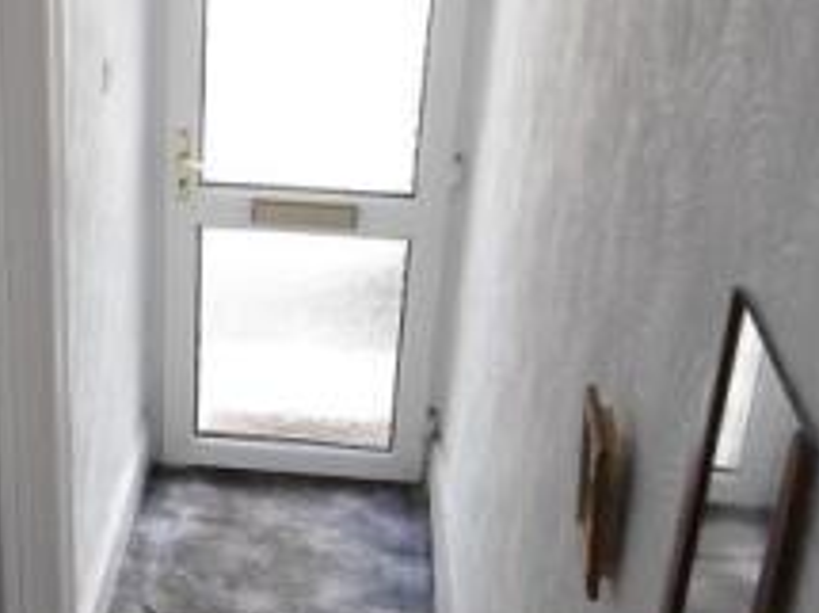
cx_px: 170
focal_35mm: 65
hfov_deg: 29.2
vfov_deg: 22.3
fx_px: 1537
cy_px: 463
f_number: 3.1
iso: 320
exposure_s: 1/60
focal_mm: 4.3
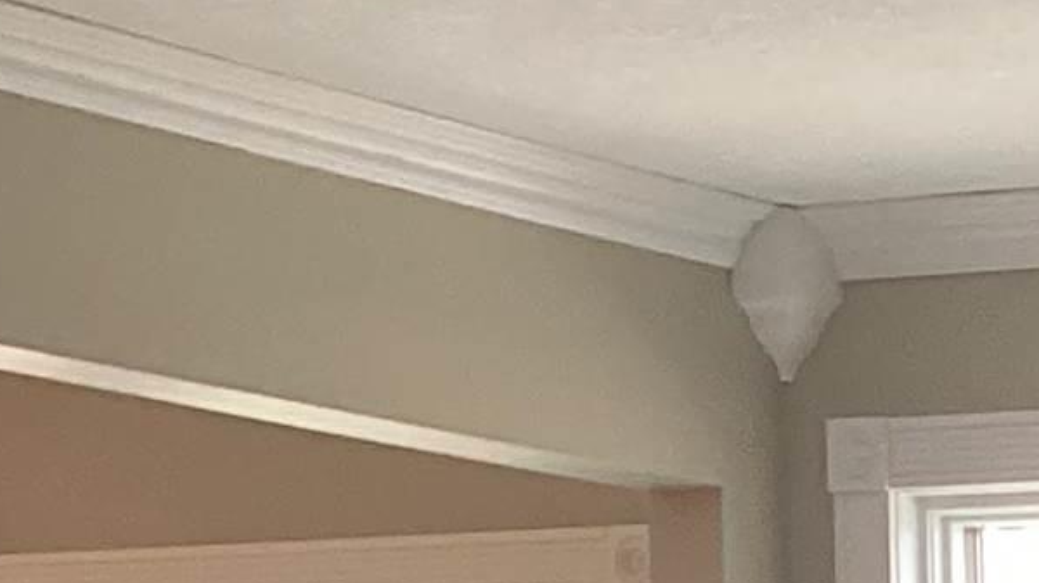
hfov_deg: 10.6
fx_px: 4764
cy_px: 1728
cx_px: 2523
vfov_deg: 6.4
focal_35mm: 173
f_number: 2.4
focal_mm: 3.3
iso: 100
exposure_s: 1/60
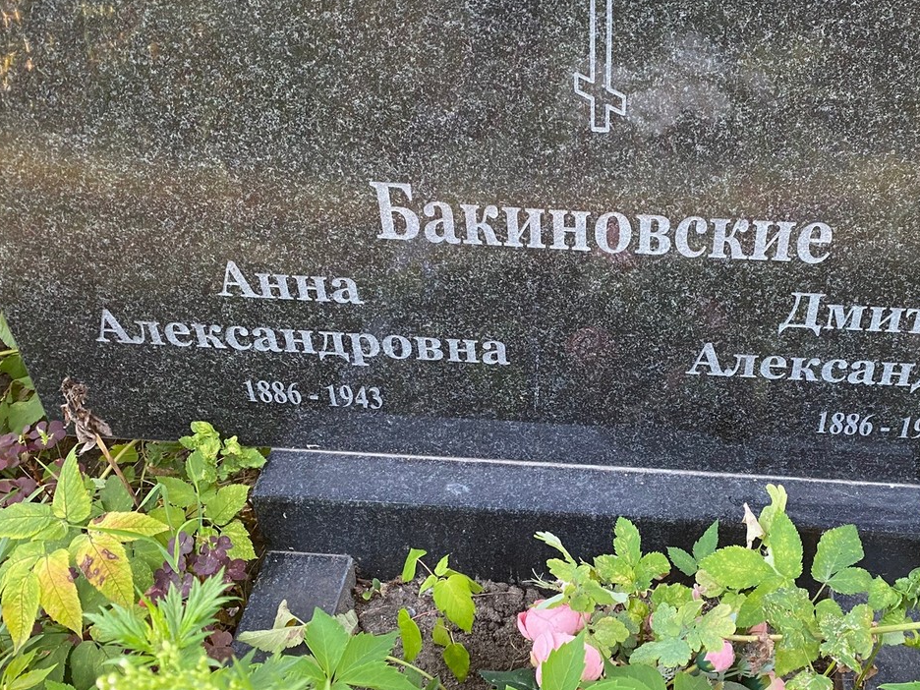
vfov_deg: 35.9
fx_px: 1063
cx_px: 632
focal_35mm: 40
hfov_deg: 45.9
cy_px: 401
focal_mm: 4.25
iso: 125
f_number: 1.8
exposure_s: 1/91
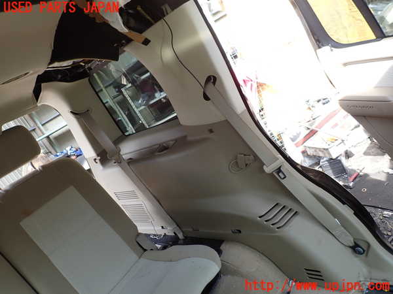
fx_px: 284
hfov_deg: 69.4
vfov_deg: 54.9
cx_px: 196
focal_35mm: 25
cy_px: 147
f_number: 2.8
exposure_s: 1/60
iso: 100
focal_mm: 4.5
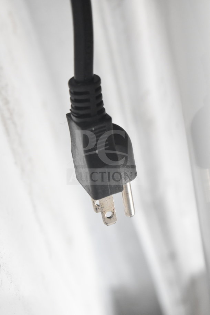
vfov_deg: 24.6
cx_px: 105
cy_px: 158
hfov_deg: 16.6
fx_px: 722
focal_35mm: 82
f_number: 5.6
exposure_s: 1/100
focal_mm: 55
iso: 2800
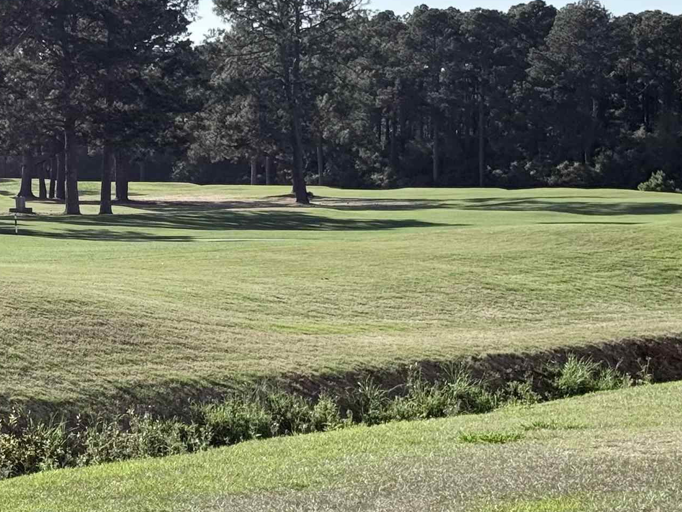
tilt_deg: -0.1
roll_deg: -0.5
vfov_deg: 12.8
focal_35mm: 116
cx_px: 62
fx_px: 2285
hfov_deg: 16.7
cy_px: 199
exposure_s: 1/5587
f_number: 1.78
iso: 100
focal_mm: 6.76
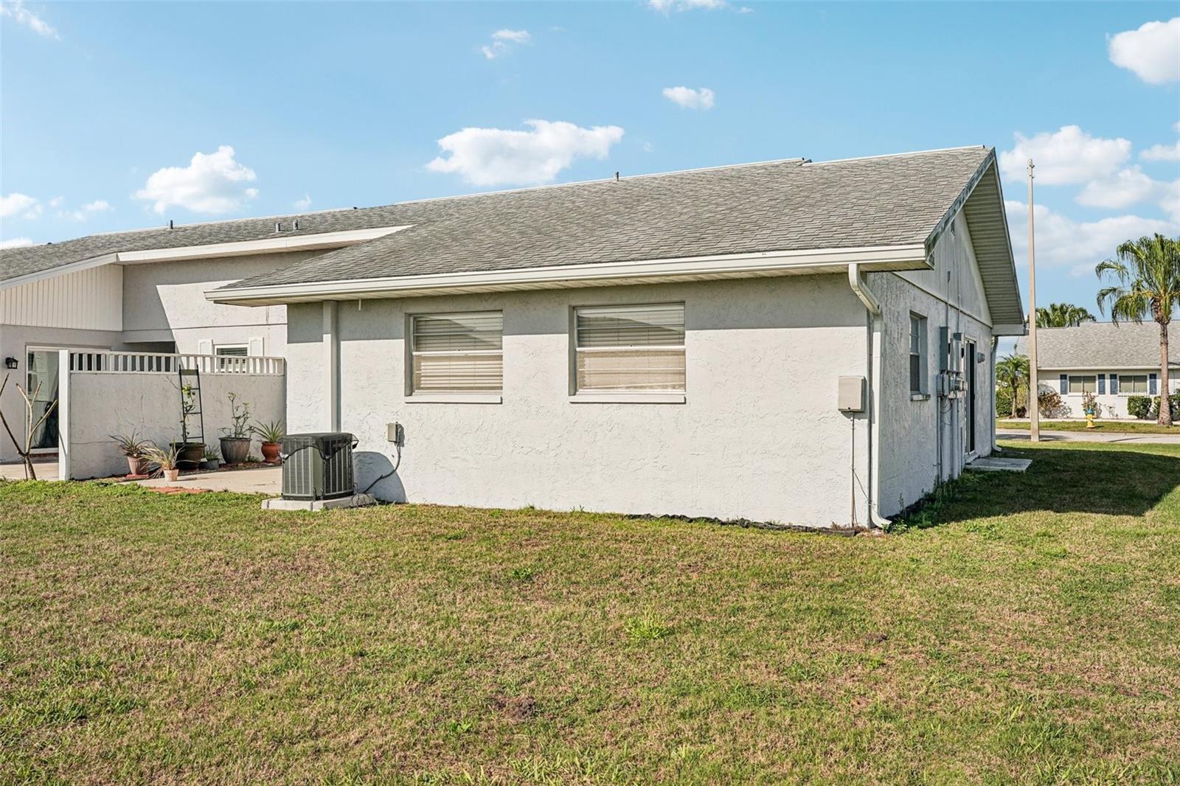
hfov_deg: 62.8
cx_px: 590
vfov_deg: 44.3
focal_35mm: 30
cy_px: 393
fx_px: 967
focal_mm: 29.5
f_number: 8
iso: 400
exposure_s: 1/2500
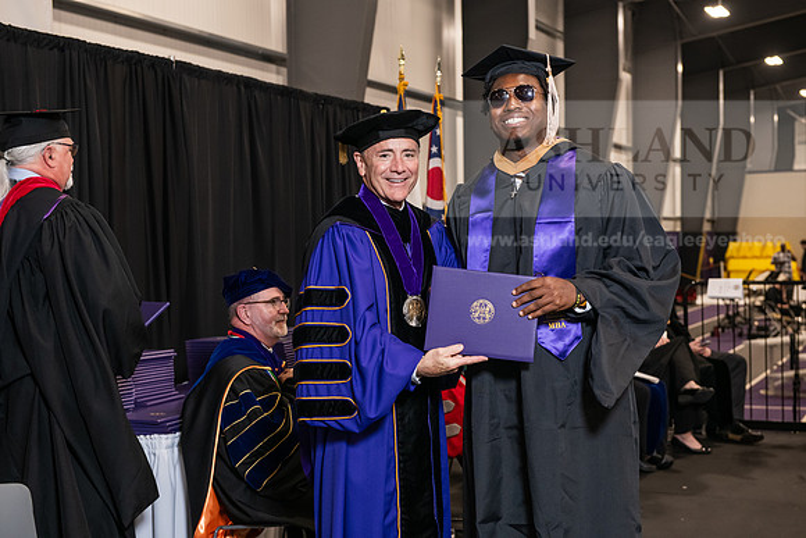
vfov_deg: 22.6
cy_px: 269
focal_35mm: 60
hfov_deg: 33.4
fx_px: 1344
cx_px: 403
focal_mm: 60
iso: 2000
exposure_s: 1/125
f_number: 5
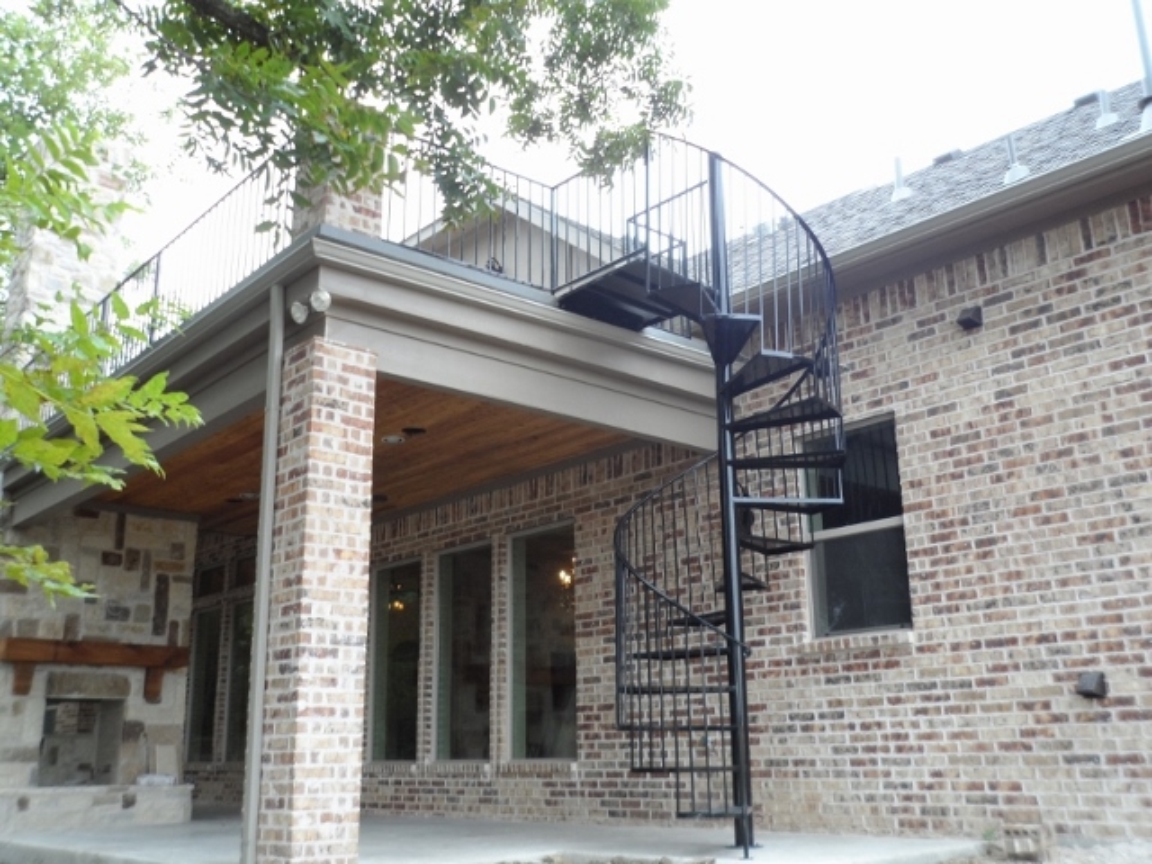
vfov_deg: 39.7
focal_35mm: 36
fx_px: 1198
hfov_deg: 51.4
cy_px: 432
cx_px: 576
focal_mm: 6.6
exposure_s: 1/30
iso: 100
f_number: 3.8
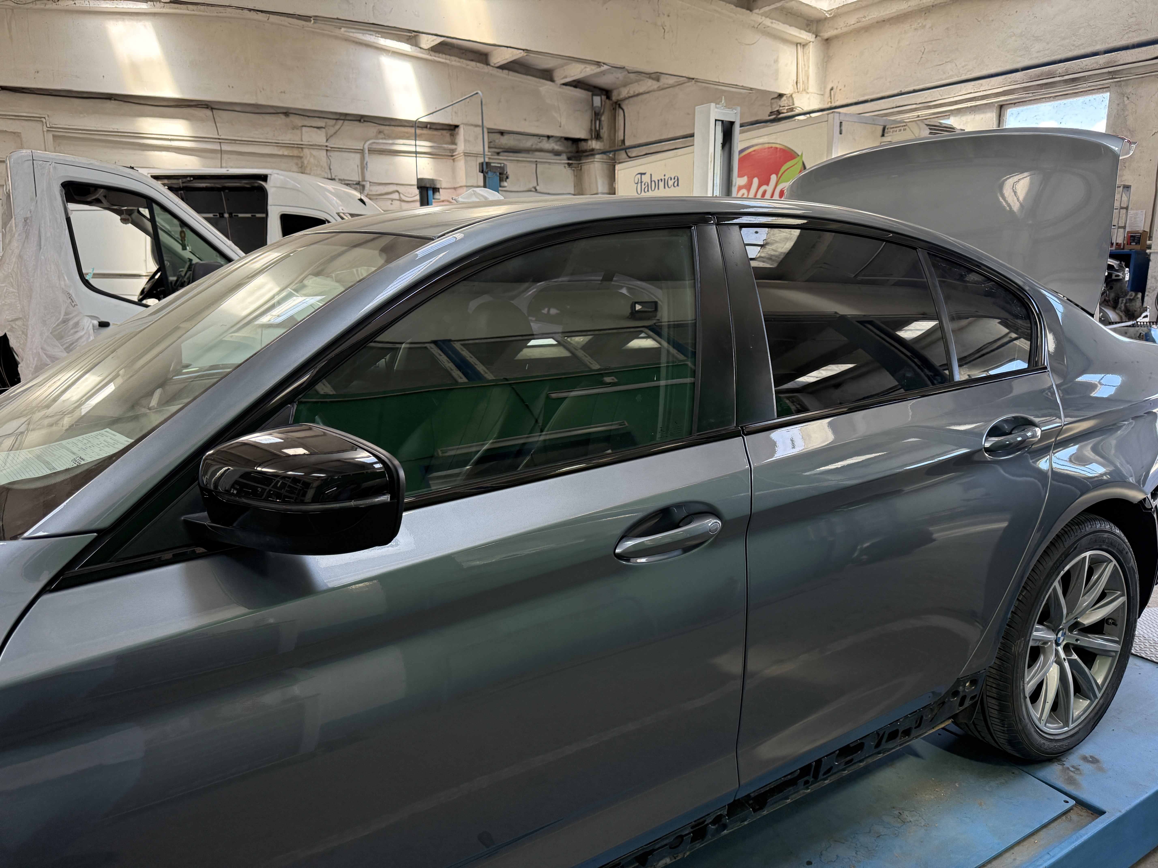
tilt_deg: -12.1
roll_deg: -0.5
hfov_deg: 71.6
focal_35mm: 24
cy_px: 434
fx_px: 803
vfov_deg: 56.8
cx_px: 579
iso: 200
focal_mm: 6.76
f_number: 1.78
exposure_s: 1/154
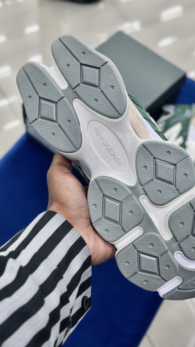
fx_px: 487
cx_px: 126
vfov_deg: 39.2
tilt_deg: -56.2
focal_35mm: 53
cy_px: 174
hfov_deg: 22.6
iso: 80
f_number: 1.78
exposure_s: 1/100
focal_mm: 6.86
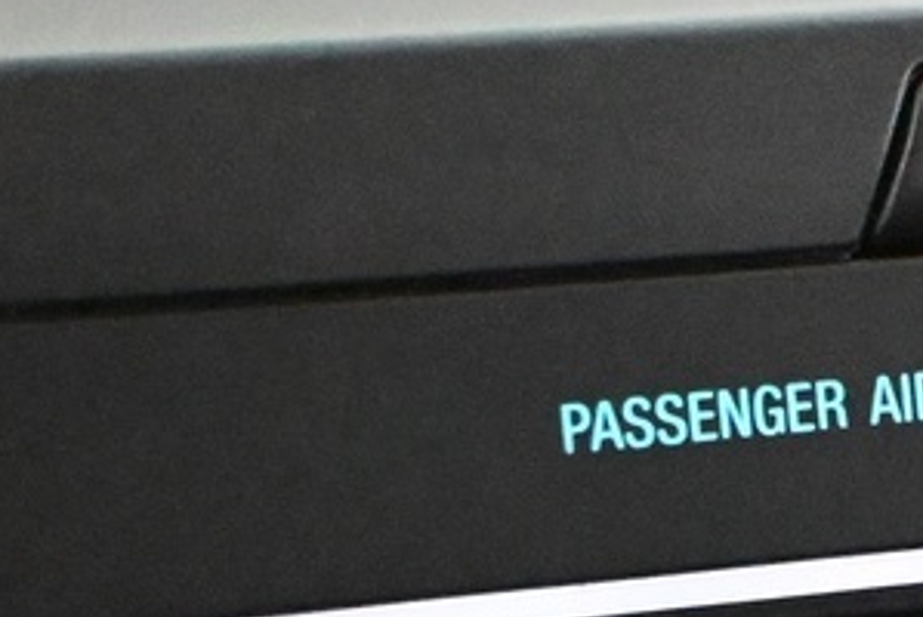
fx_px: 5415
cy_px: 1481
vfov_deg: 6.2
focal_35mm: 211
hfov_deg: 9.7
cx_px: 935
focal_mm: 26
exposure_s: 1/60
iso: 12800
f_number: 4.5
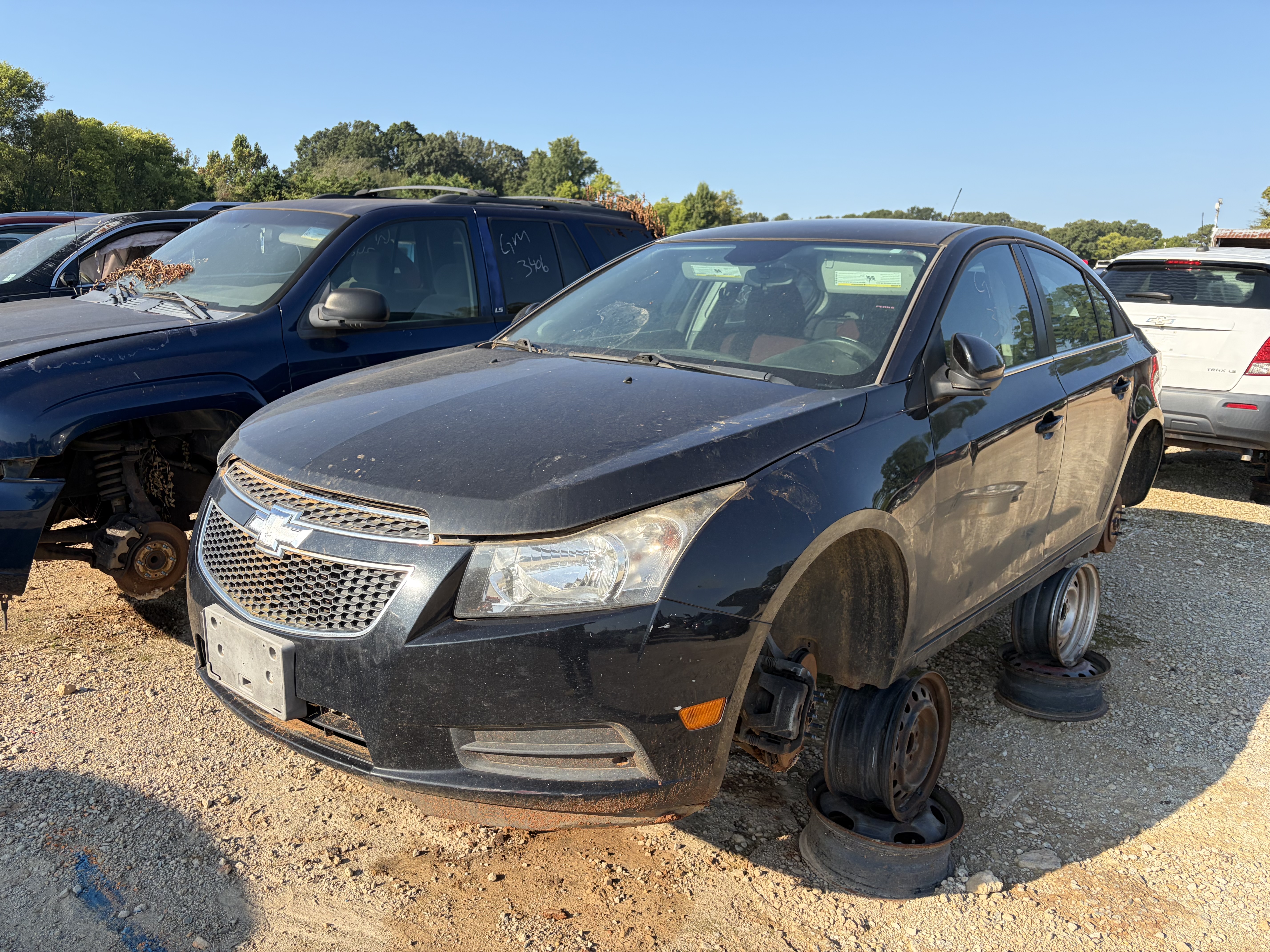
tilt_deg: -10.4
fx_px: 954
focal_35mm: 26
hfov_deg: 67.3
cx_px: 635
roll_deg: -1.4
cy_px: 476
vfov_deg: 53.1
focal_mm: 5.96
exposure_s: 1/2283
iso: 64
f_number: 1.6
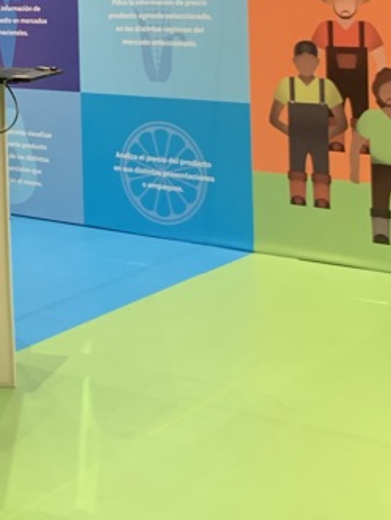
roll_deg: +2.1
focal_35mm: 80
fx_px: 1204
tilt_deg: -0.1
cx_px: -3
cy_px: -17
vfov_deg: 23.3
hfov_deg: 18.0
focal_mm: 4.25
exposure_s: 1/60
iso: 160
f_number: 1.8
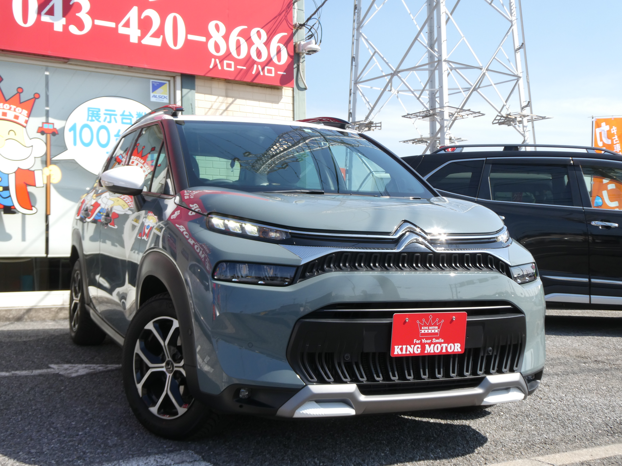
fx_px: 791
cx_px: 311
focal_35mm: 44
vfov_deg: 32.9
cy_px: 233
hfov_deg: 42.9
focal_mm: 7.8
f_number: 4
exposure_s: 1/400
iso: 80
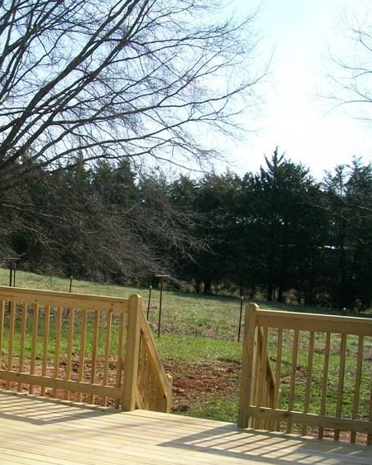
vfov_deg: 29.5
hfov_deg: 22.7
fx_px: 880
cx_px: -16
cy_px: 289
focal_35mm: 64
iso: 64
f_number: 4.8
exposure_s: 1/320
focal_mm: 6
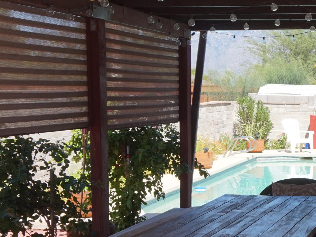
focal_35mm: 90
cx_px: 360
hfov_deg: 20.5
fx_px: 824
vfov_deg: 16.3
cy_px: 173
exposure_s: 1/200
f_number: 7.1
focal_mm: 23
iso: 100
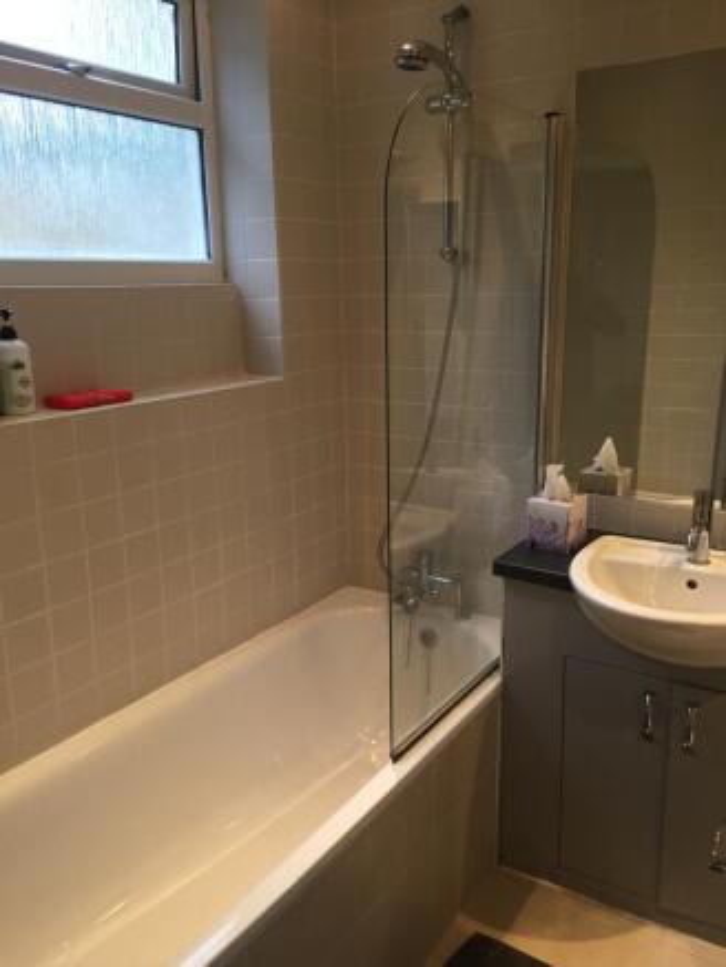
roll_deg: +0.4
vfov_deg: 61.6
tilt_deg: -13.1
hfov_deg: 48.2
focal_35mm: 29
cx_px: 363
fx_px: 811
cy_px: 484
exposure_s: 1/33
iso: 80
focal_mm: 4.15
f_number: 2.2
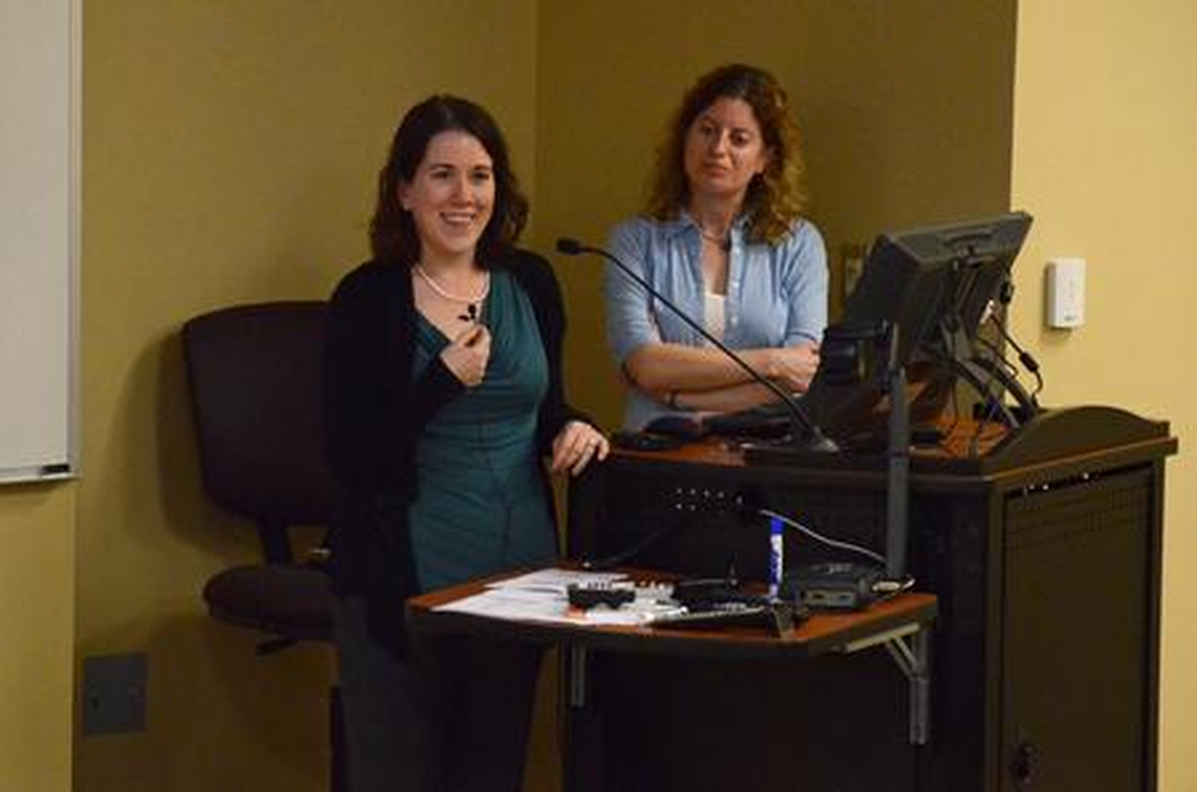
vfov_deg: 8.7
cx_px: 598
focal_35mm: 158
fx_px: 5226
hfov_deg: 13.1
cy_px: 396
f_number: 5.6
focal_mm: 105
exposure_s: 1/200
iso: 3200
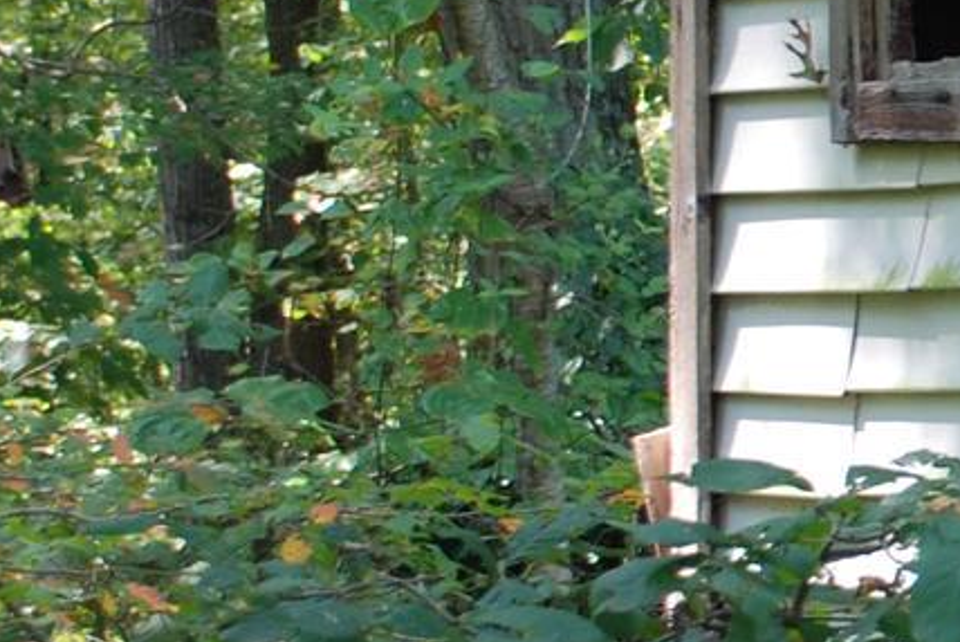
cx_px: 1951
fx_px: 6708
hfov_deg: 7.8
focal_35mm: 251
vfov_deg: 5.5
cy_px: 249
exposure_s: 1/60
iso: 200
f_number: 4.5
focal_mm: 35
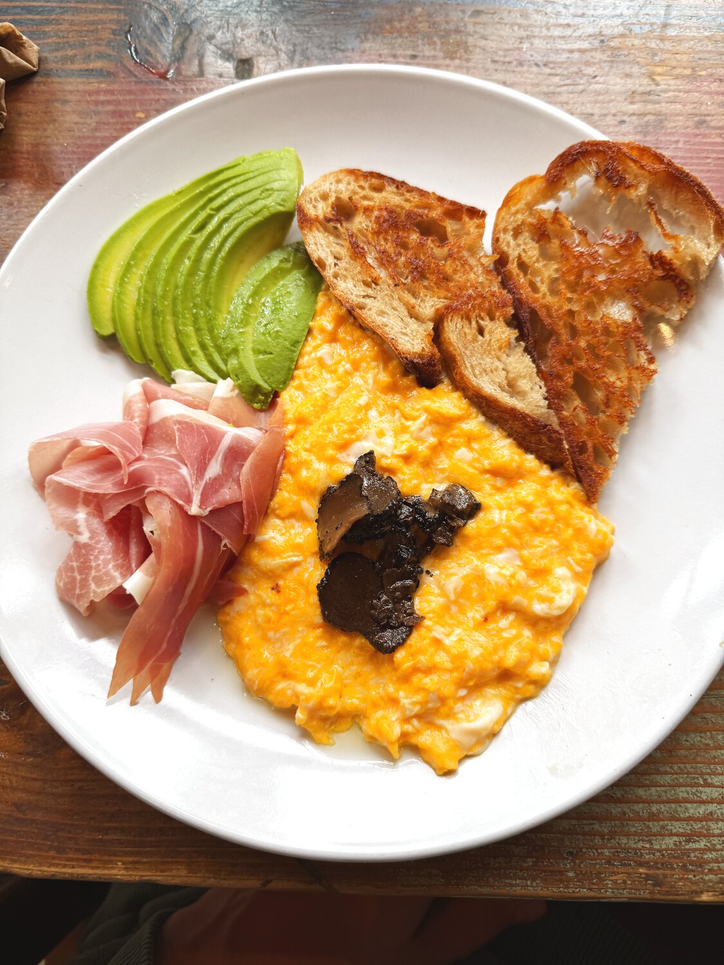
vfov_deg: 71.6
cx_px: 362
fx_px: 669
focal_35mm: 24
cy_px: 482
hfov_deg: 56.8
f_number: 1.78
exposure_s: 1/120
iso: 80
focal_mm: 6.76
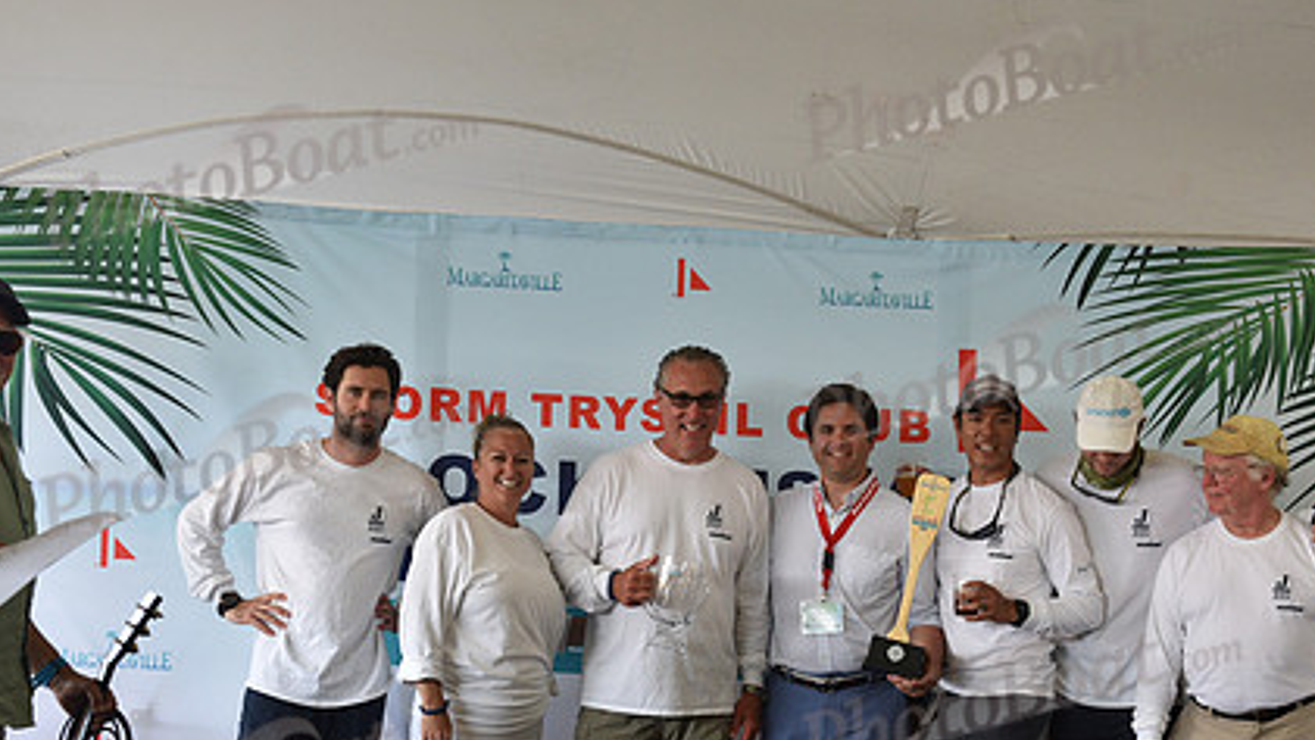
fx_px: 2267
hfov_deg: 32.3
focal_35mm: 65
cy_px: 576
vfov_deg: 18.4
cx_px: 643
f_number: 5
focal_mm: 45
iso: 800
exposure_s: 1/160
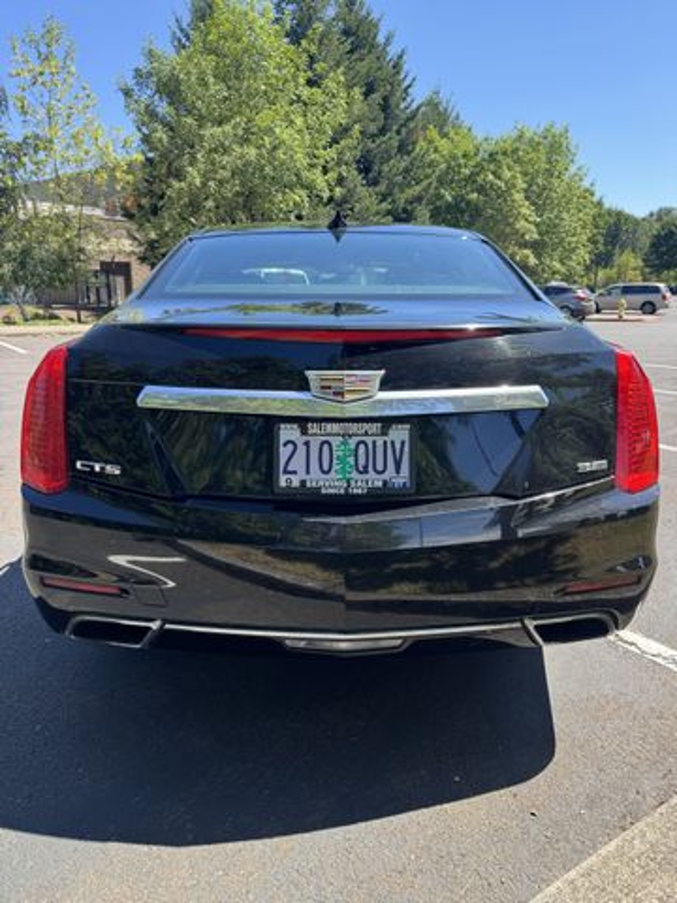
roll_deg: +1.1
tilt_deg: -15.0
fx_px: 626
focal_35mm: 24
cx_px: 338
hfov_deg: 56.8
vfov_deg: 71.6
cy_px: 452
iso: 80
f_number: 1.78
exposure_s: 1/842
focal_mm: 6.76
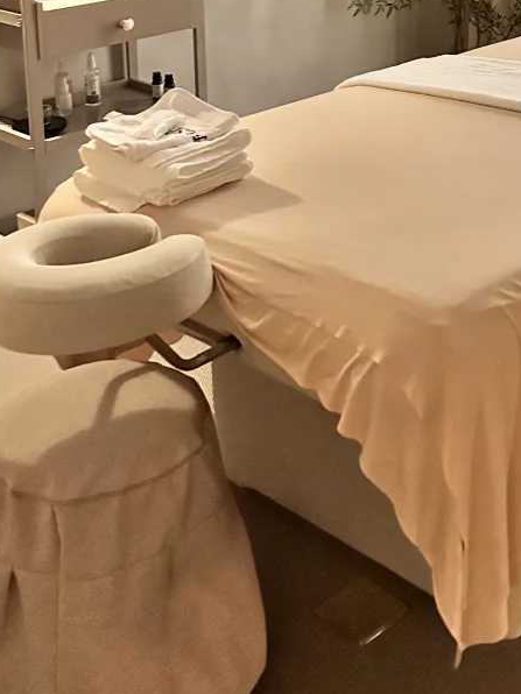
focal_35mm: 58
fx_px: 1164
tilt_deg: -9.8
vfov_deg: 30.5
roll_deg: -0.4
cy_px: -27
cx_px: 381
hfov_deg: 25.0
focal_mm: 6.86
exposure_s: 1/25
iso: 800
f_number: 1.78
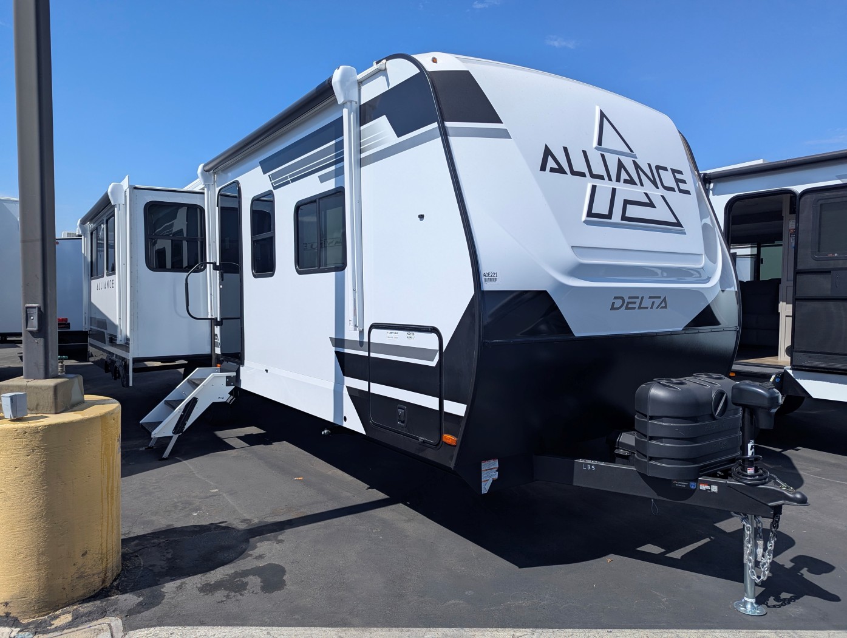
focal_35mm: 24
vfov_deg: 56.9
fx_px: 588
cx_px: 424
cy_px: 319
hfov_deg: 71.5
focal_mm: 6.81
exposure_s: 1/2833
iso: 48
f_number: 1.85
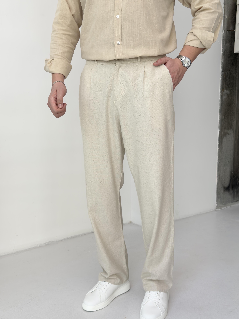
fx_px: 331
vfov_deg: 51.4
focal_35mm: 36
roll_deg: -0.3
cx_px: 129
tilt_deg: -7.4
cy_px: 159
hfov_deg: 39.6
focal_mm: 6.76
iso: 64
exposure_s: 1/352
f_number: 1.78
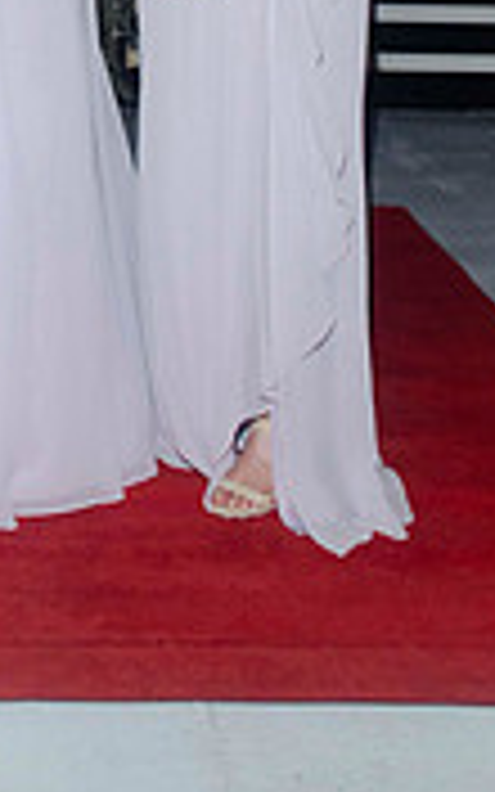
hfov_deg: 15.0
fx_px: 1856
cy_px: -94
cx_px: 36
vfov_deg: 22.6
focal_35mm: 86
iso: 800
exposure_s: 1/125
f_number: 5.6
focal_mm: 22
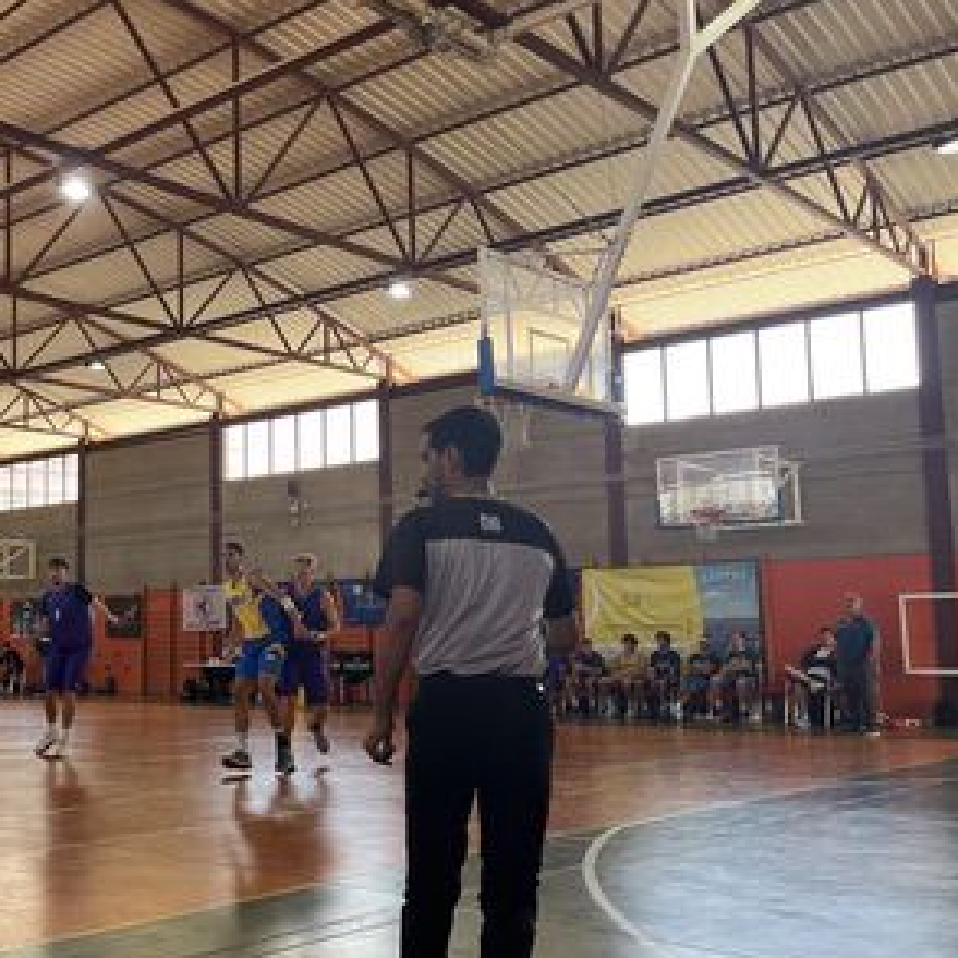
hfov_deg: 40.3
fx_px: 1252
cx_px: 206
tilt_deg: +7.7
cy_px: 499
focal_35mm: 40
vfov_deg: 41.9
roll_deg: +0.5
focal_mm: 5.1
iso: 50
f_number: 1.6
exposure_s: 1/100
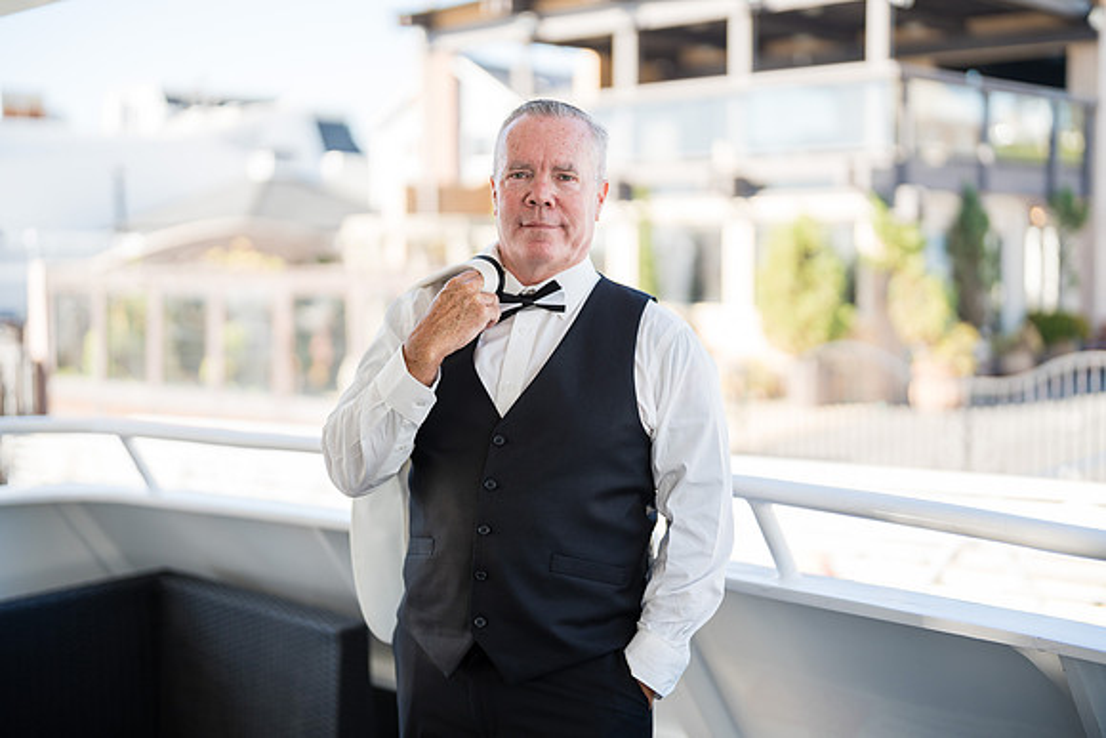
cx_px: 553
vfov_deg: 27.0
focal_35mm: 50
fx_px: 1536
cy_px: 369
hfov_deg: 39.6
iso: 100
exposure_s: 1/1250
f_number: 1.2
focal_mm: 50
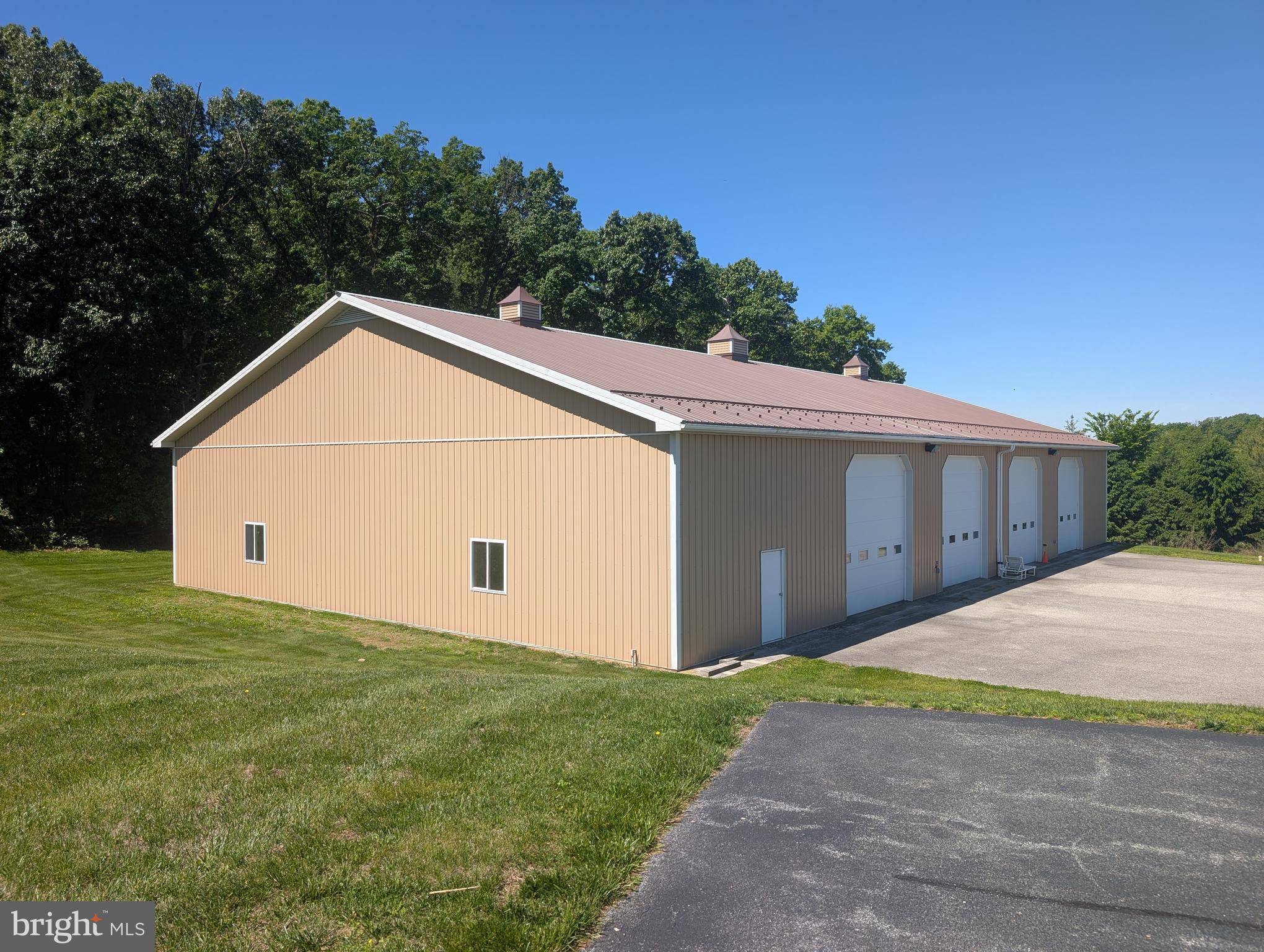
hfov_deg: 71.5
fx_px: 878
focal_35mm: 24
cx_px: 632
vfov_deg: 56.9
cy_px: 476
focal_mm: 6.9
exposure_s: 1/897
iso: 20
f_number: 1.68
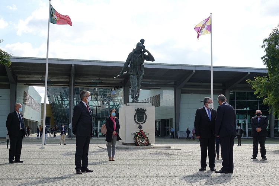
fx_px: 333
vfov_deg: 31.2
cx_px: 140
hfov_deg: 45.4
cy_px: 93
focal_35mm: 43
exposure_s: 1/640
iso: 100
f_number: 4
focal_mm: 15.73
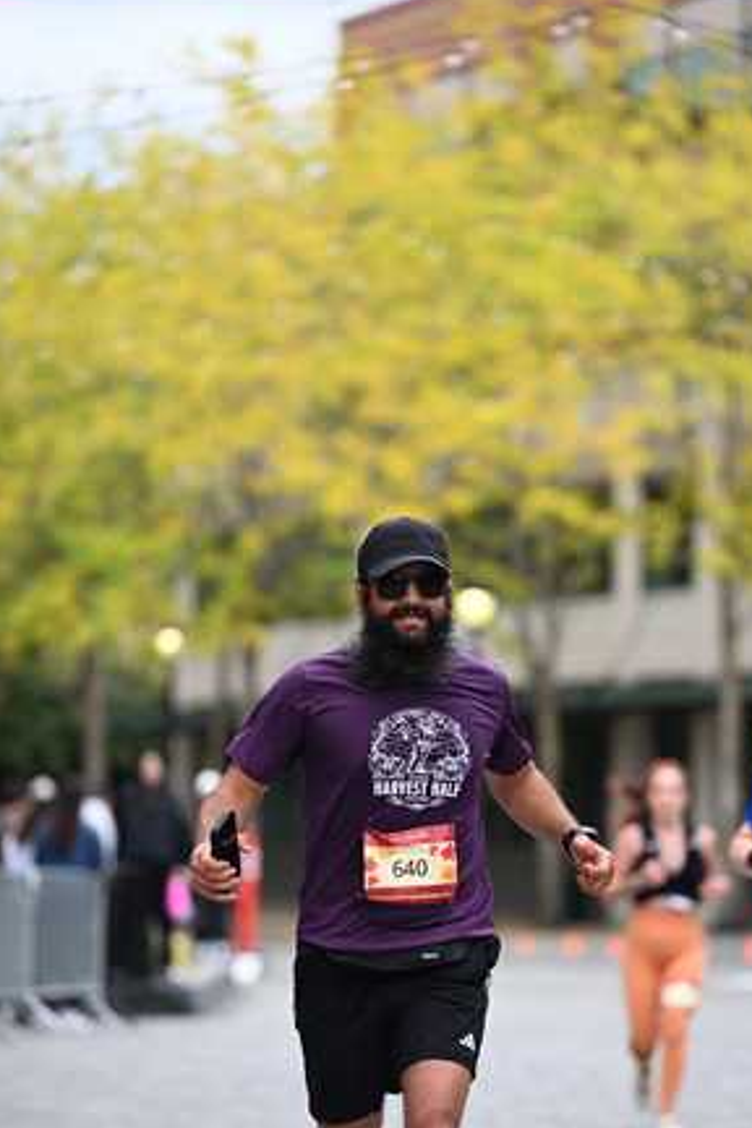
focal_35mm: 191
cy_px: 682
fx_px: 5984
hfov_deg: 7.2
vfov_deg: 10.8
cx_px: 430
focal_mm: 150
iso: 640
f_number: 2.8
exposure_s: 1/2000
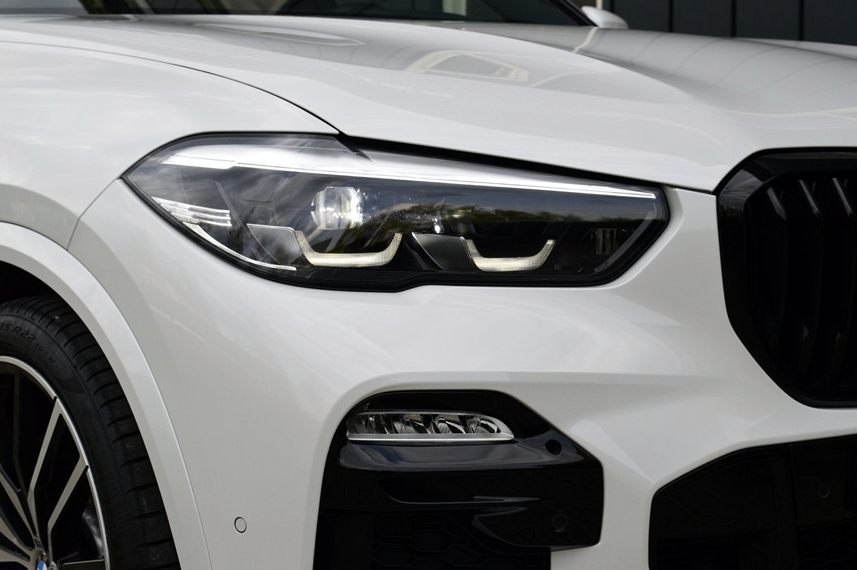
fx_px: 1713
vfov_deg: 18.9
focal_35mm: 72
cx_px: 428
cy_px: 285
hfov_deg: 28.1
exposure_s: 1/400
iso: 400
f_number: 11
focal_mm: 48
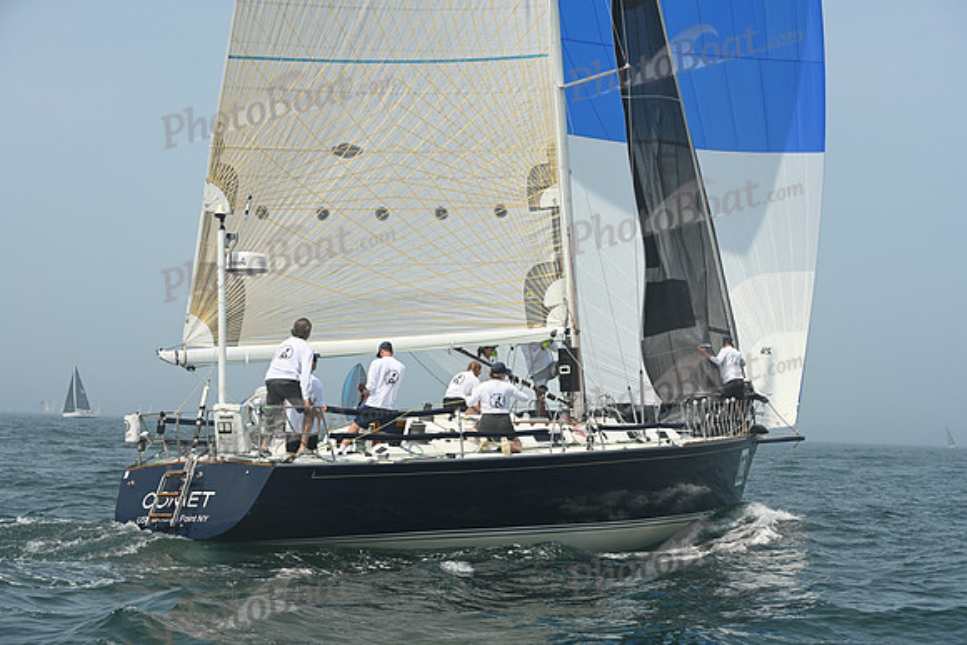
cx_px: 484
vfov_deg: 19.5
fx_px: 1881
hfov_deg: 28.8
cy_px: 322
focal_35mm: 70
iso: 320
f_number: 7.1
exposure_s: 1/1250
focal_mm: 70
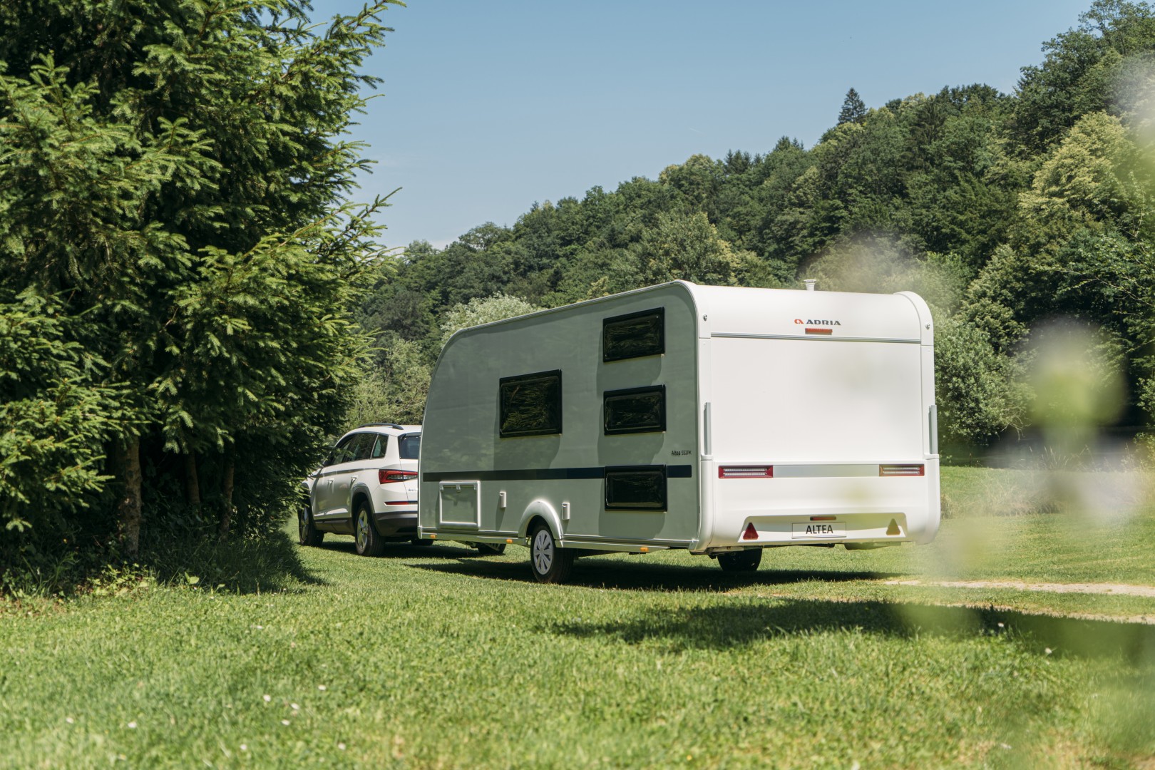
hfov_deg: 38.9
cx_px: 578
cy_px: 385
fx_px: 1636
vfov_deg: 26.5
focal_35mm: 51
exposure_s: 1/640
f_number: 4.5
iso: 100
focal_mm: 51
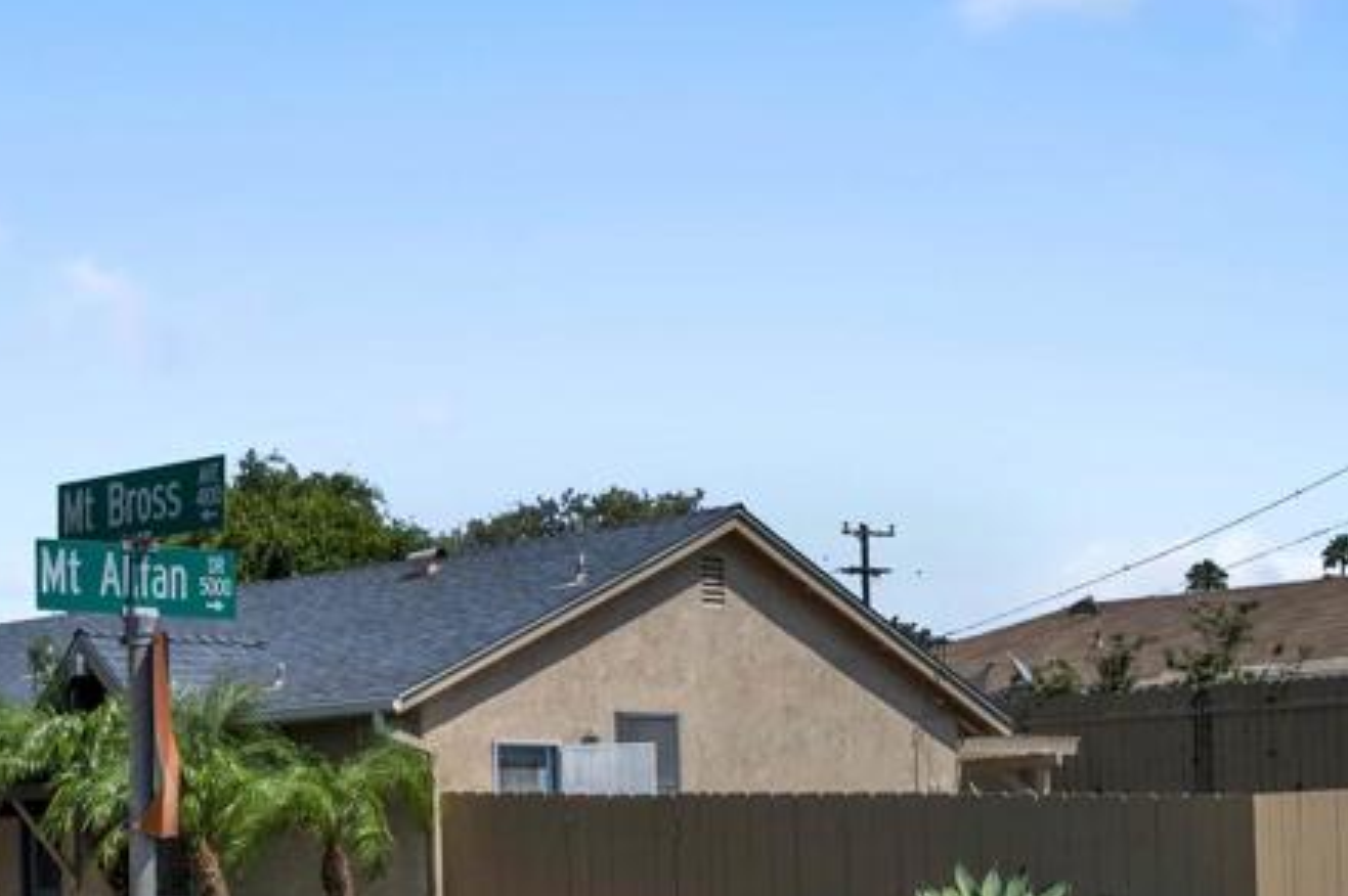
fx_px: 2357
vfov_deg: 20.8
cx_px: -197
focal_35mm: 63
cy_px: 894
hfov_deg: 28.5
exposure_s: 1/2500
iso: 400
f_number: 8
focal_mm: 27
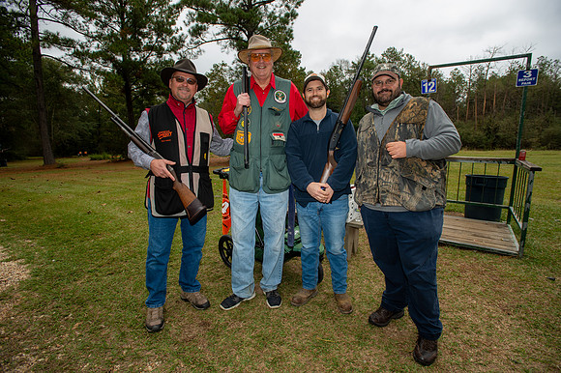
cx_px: 280
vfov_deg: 70.4
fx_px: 265
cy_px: 186
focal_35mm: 17
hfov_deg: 93.3
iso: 320
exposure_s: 1/250
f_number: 5
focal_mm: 17
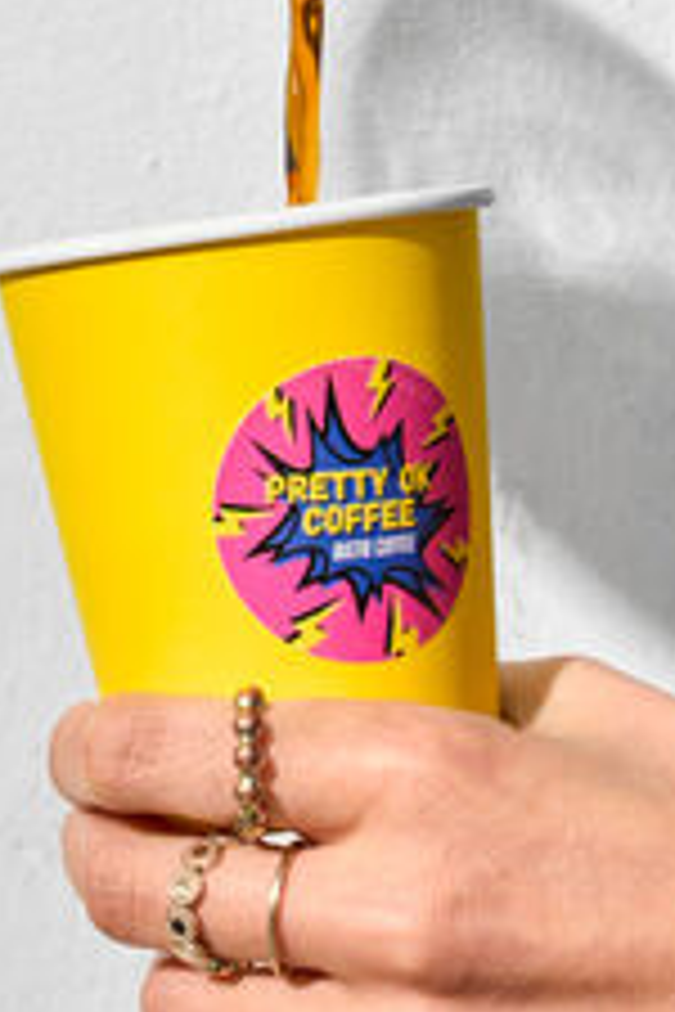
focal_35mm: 244
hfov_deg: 5.6
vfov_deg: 8.4
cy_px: -40
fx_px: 6862
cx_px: 74
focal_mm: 61
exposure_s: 1/160
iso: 800
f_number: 14
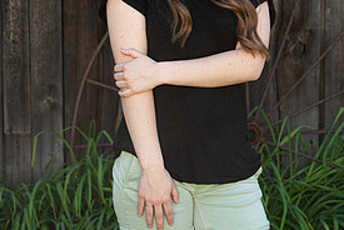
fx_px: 1731
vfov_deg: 7.6
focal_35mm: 181
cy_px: 2
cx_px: 223
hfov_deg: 11.3
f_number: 5.6
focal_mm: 82
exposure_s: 1/200
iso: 400
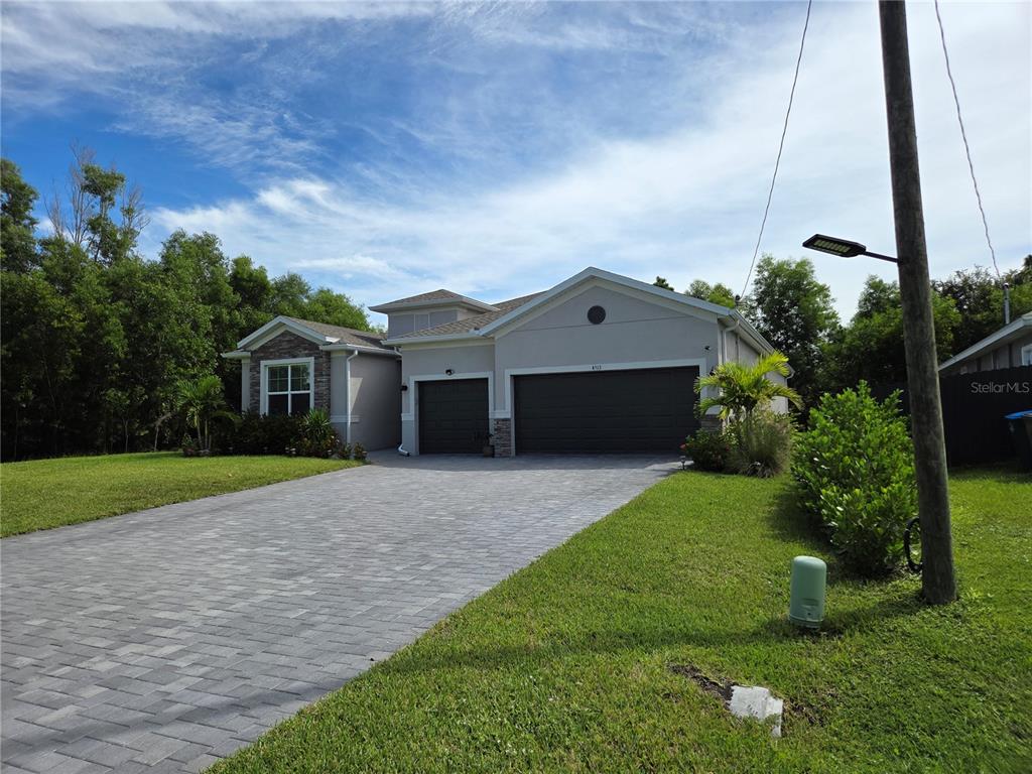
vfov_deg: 58.9
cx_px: 516
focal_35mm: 23
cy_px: 387
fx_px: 686
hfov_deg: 73.9
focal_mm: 5.4
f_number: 1.8
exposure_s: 1/5862
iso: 80
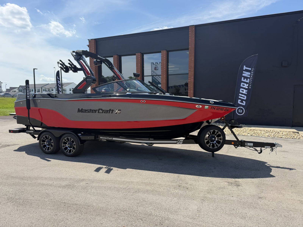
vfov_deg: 56.8
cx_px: 152
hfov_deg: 71.6
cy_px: 114
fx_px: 210
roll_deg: +0.5
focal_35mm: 24
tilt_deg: -4.8
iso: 100
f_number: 1.78
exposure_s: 1/4167
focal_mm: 6.76
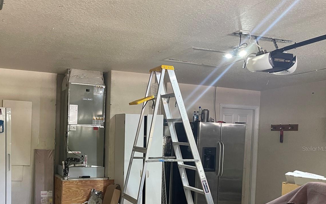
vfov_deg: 33.8
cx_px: 102
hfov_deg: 51.5
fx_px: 329
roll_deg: -2.2
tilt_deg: -3.3
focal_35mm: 37
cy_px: 148
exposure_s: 1/60
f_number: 1.6
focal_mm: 5.1
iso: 250
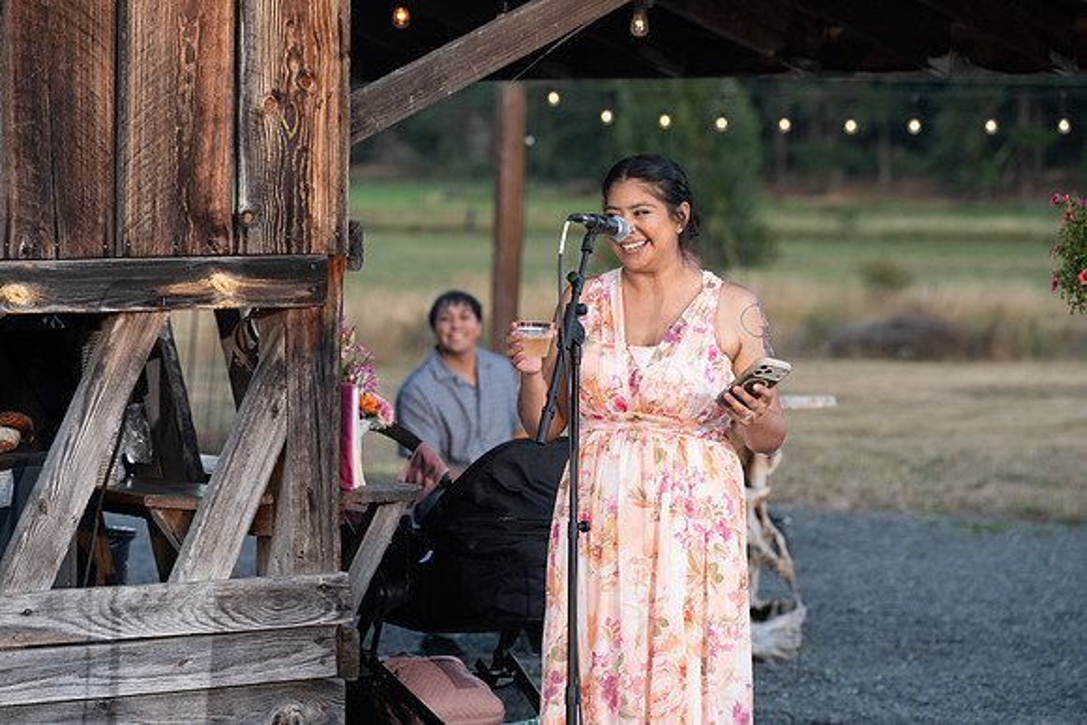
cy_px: 362
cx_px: 544
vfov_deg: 9.2
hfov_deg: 13.7
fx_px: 4530
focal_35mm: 150
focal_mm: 150
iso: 320
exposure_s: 1/125
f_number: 5.6
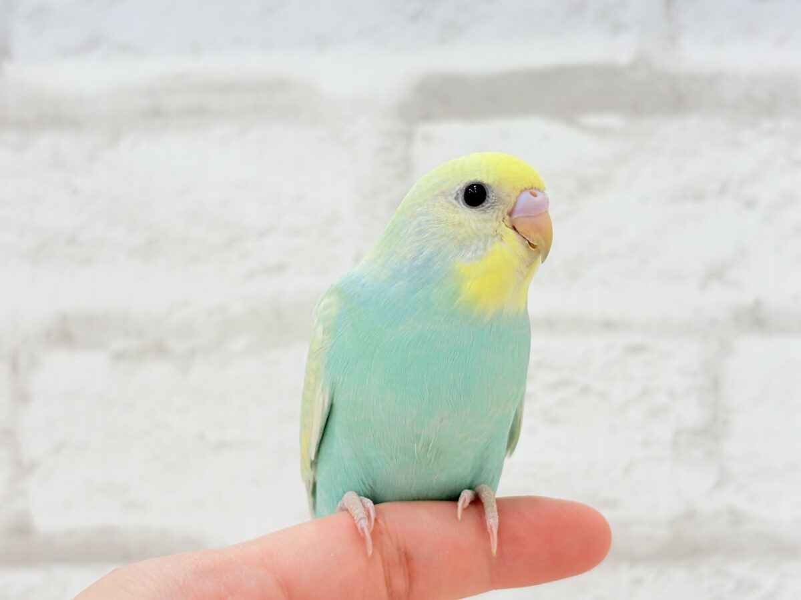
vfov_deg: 28.0
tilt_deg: +7.4
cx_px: 400
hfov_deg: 36.8
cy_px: 300
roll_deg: +1.8
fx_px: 1203
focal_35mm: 52
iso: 32
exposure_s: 1/50
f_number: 1.6
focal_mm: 5.96
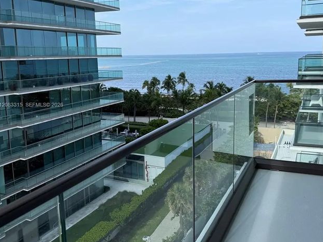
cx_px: 162
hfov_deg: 55.4
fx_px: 308
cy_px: 105
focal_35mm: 33
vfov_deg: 42.9
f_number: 1.78
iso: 80
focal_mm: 6.76
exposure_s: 1/3021
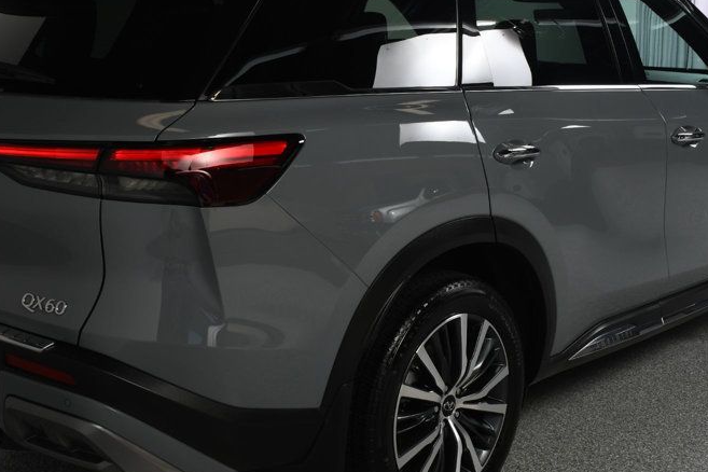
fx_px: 1042
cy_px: 200
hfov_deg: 37.5
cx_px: 333
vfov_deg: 25.5
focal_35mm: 53
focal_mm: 23
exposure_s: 1/160
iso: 100
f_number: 11
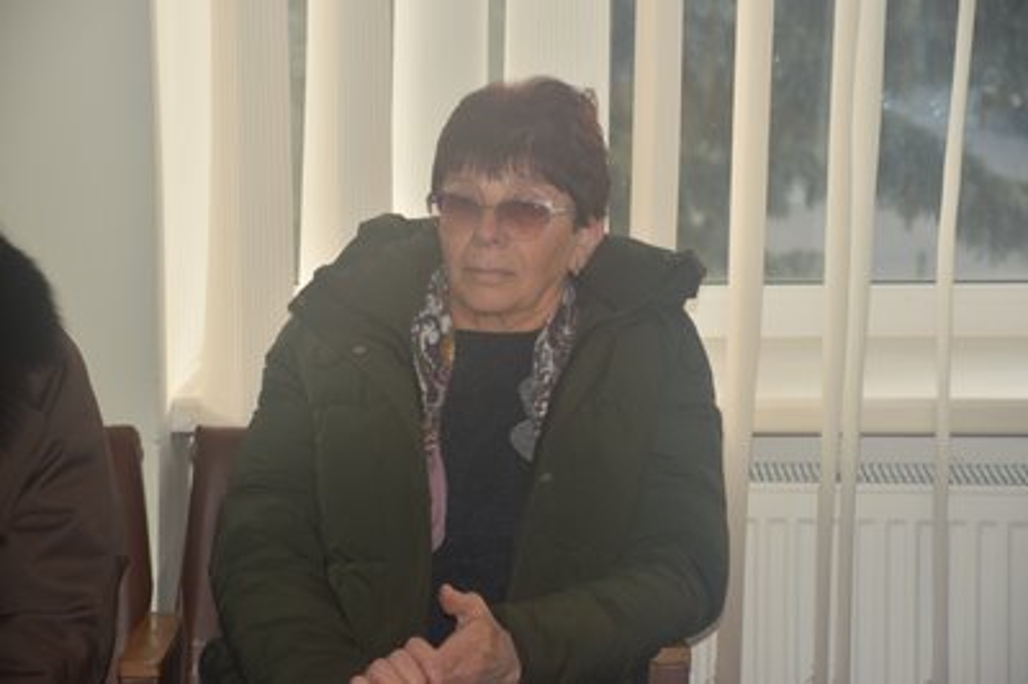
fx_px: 3424
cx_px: 514
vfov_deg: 11.4
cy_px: 342
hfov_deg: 17.1
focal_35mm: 120
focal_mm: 80
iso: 160
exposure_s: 1/125
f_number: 5.6
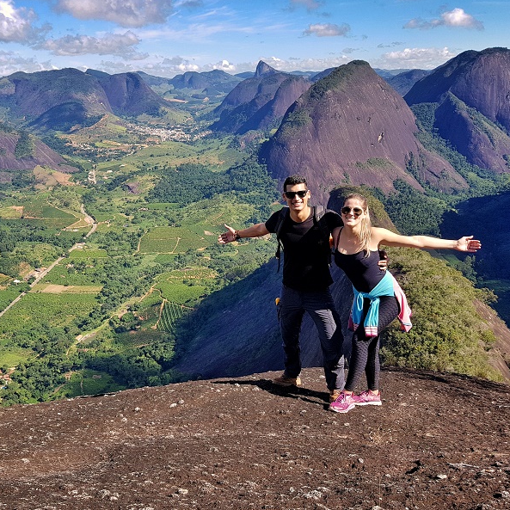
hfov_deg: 52.1
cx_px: 197
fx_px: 517
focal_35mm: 31
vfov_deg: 52.5
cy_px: 253
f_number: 1.7
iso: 40
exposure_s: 1/1556
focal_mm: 4.2
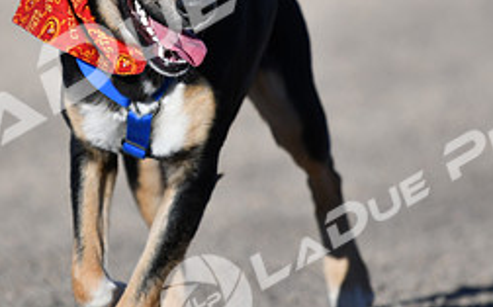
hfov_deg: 3.2
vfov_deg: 2.0
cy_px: 13
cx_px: 157
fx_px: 8741
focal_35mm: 651
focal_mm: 185
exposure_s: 1/4000
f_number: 2.8
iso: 125
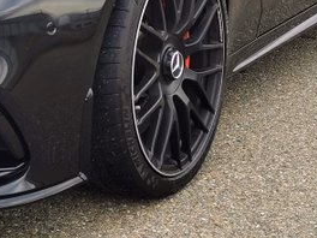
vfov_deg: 15.2
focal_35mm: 94
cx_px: -14
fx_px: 861
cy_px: -46
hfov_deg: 20.1
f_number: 1.8
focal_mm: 5.58
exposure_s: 1/320
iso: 50
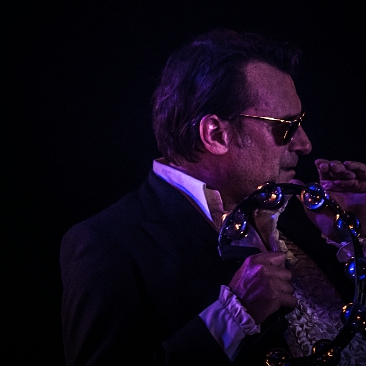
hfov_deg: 4.0
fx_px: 5249
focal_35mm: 439
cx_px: 181
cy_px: 175
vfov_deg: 4.0
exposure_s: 1/80
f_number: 2.8
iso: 3200
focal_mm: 175
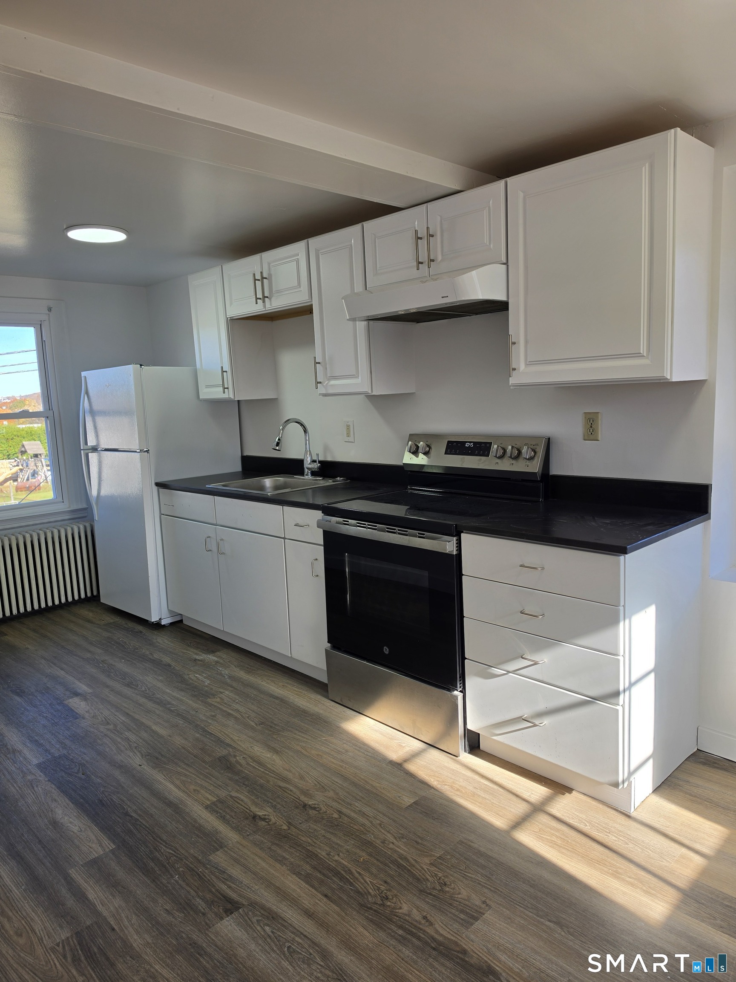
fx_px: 652
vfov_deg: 73.9
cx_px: 368
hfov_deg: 58.9
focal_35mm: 23
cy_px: 491
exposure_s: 1/149
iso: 10
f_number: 1.4
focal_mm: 6.5
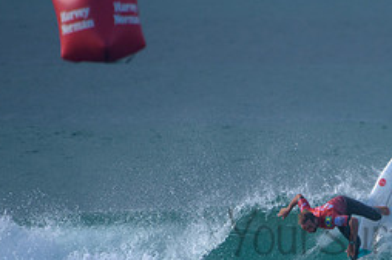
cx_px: 387
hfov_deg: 1.8
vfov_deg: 1.2
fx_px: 12644
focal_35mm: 1162
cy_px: 219
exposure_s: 1/2000
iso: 250
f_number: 5.6
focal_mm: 500
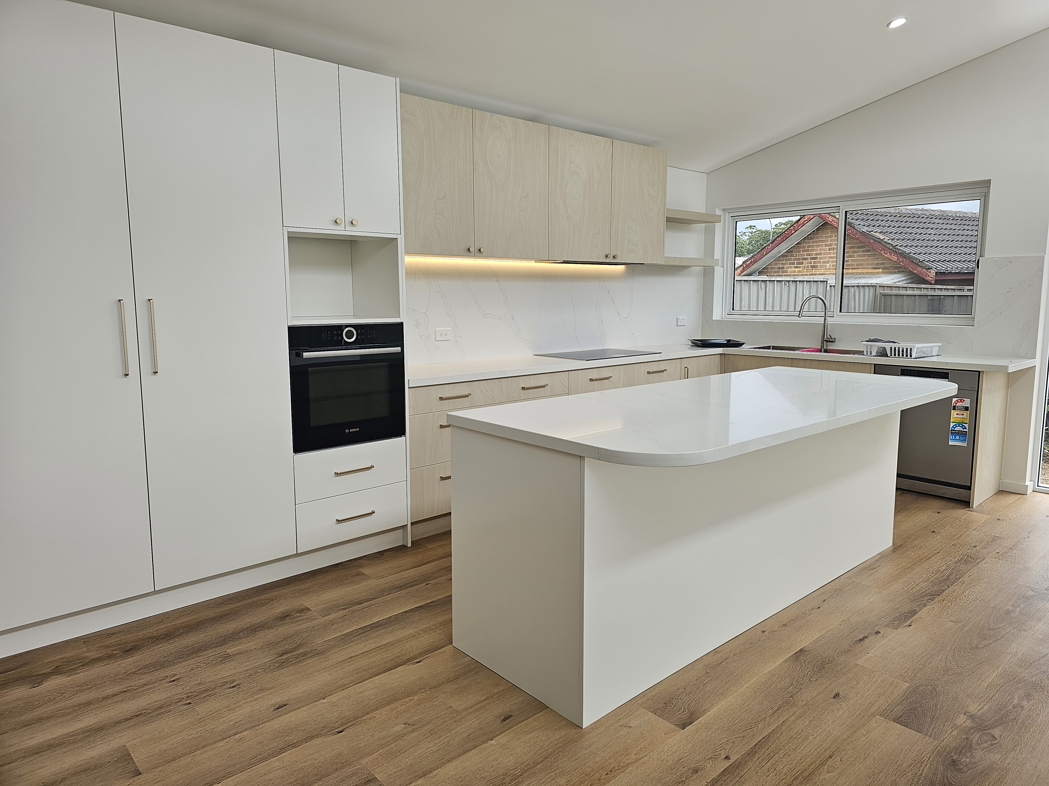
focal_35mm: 23
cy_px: 393
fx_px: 697
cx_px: 524
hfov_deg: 73.9
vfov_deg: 58.9
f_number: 1.7
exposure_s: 1/180
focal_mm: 6.3
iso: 25
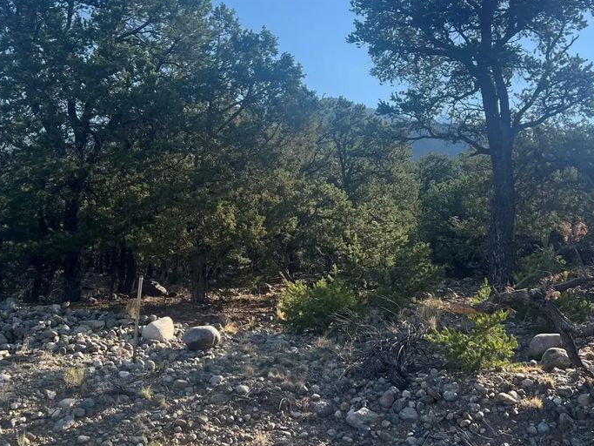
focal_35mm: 39
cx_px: 323
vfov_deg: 36.2
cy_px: 127
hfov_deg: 47.8
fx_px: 669
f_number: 1.5
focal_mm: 5.7
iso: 50
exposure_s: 1/3165
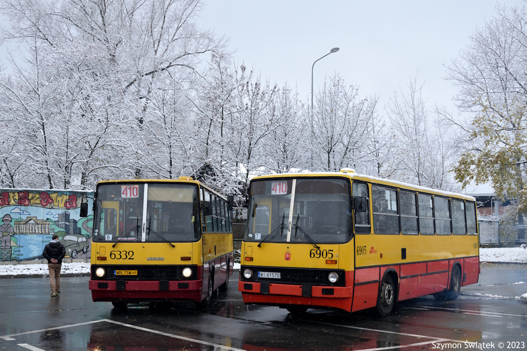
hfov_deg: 42.3
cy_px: 176
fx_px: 681
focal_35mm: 46
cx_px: 264
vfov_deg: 28.9
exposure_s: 1/250
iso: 400
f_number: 8
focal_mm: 31
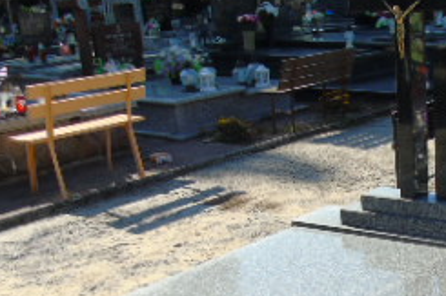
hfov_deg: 28.5
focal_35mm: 68
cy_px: 307
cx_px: 400
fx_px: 842
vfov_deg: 19.3
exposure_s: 1/400
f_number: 3.4
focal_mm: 4.4
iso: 80
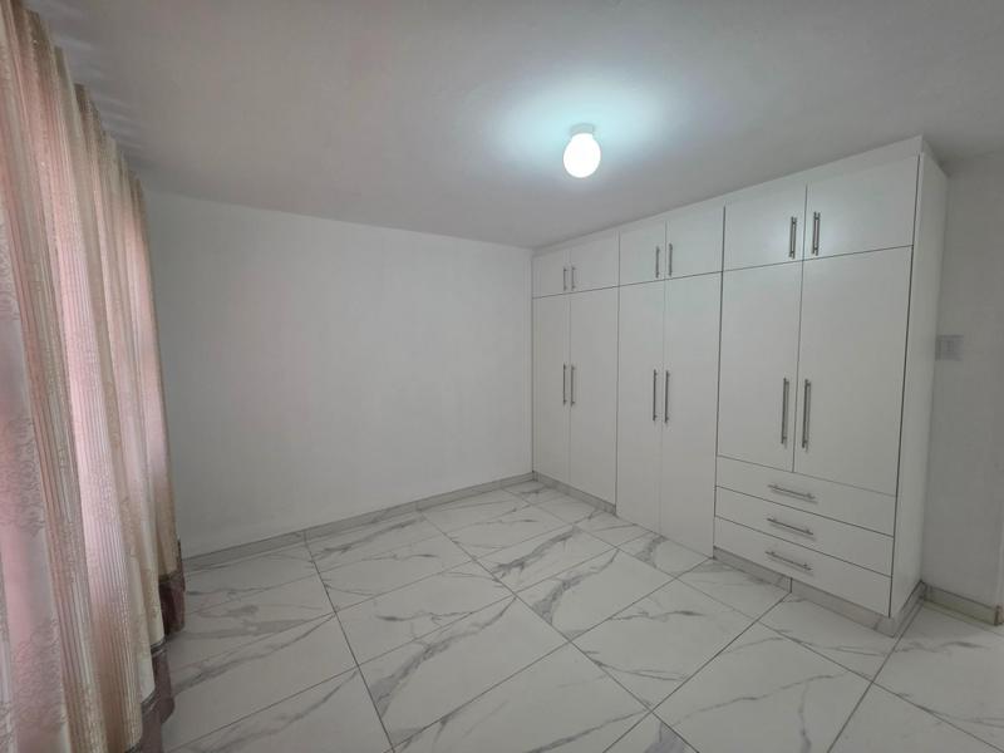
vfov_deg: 89.9
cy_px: 376
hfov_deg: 106.2
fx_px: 377
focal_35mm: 13
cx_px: 502
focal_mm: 2.2
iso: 160
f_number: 1.9
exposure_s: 1/100
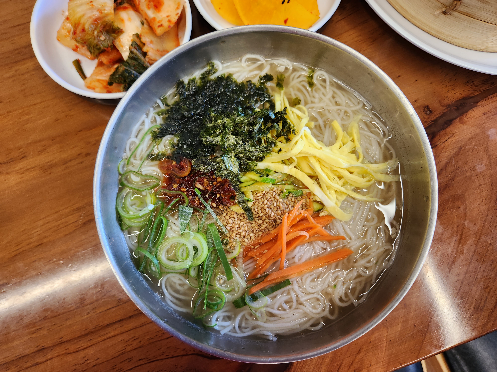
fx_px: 330
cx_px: 248
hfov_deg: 73.9
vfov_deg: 58.9
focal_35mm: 23
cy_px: 186
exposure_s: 1/180
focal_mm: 5.4
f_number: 1.8
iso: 200
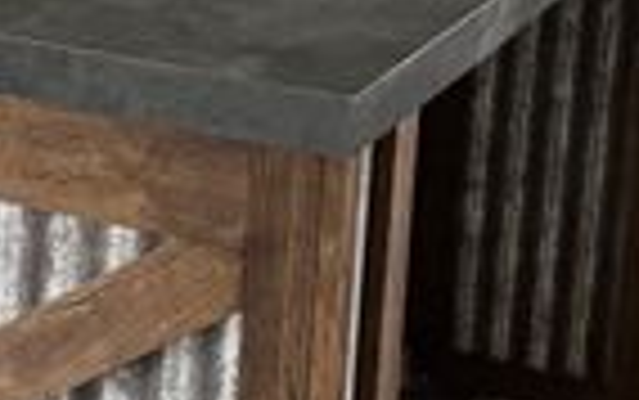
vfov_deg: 9.0
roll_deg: -1.1
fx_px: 2492
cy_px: -166
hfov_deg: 13.8
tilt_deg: -9.9
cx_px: -292
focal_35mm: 143
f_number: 1.78
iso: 500
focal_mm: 6.76
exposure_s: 1/60
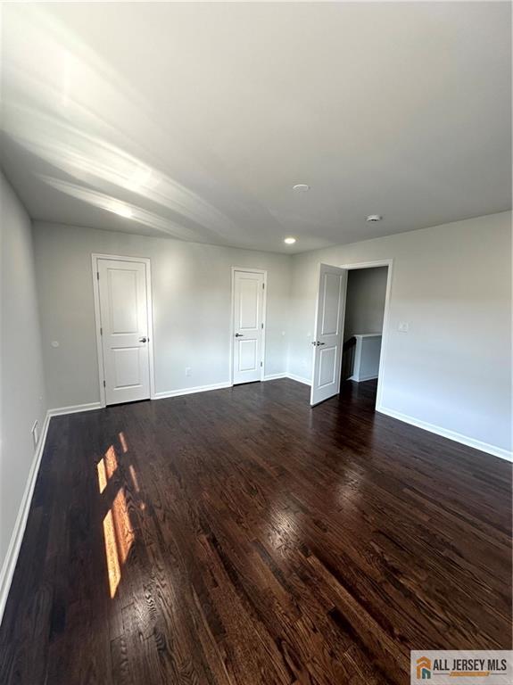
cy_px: 342
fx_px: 277
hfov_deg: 85.6
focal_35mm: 14
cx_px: 256
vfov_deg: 102.1
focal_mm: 2.22
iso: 100
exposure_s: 1/99
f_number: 2.2
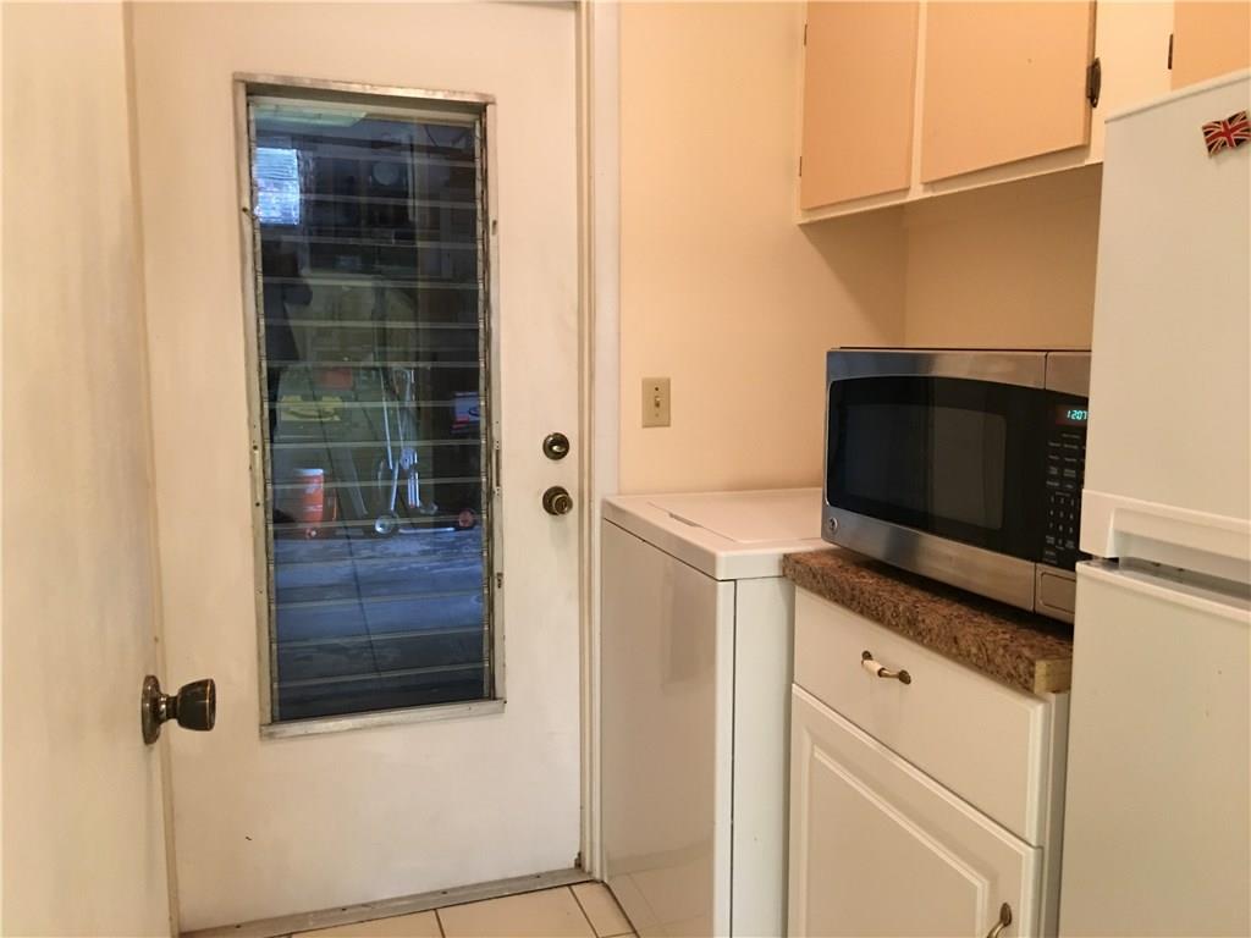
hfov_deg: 61.7
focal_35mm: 29
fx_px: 1048
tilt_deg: -8.0
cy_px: 469
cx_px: 626
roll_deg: -0.6
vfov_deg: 48.2
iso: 80
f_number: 2.2
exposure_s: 1/10
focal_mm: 4.15
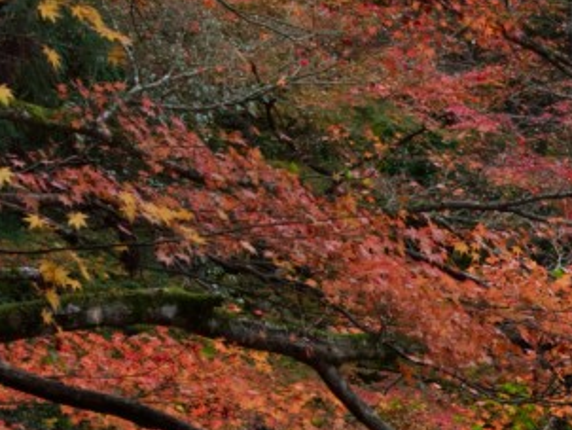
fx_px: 2233
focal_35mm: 135
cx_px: 1002
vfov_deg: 10.2
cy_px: 837
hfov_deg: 13.3
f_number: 4
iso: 200
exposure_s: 1/125
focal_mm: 17
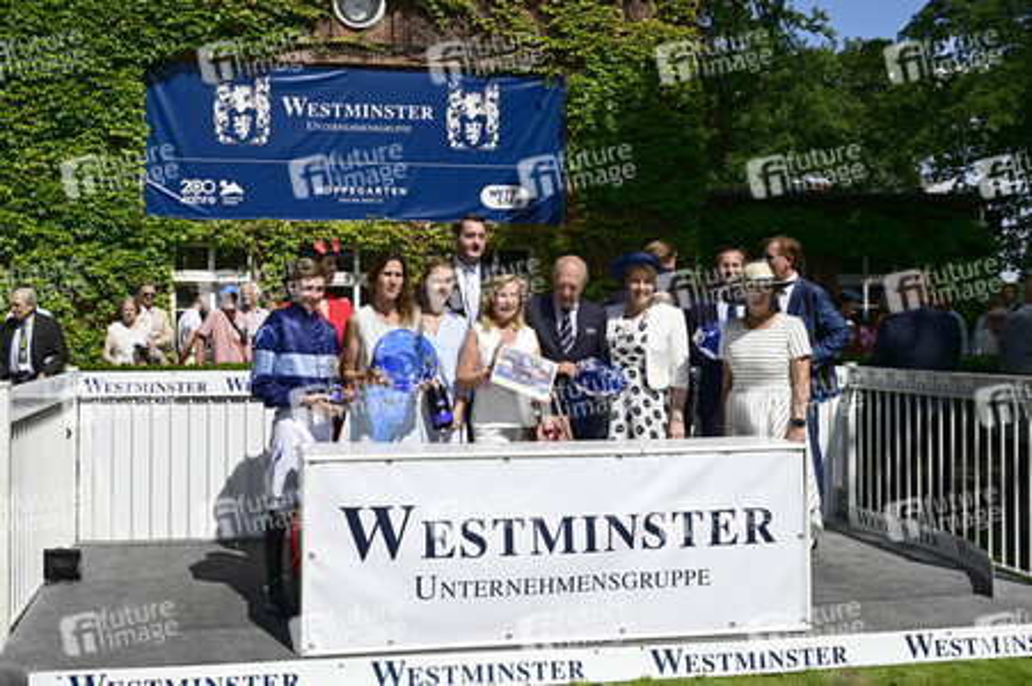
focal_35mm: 36
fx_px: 1031
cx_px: 516
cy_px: 343
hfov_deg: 53.2
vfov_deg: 36.8
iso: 100
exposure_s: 1/320
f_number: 10
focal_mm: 36
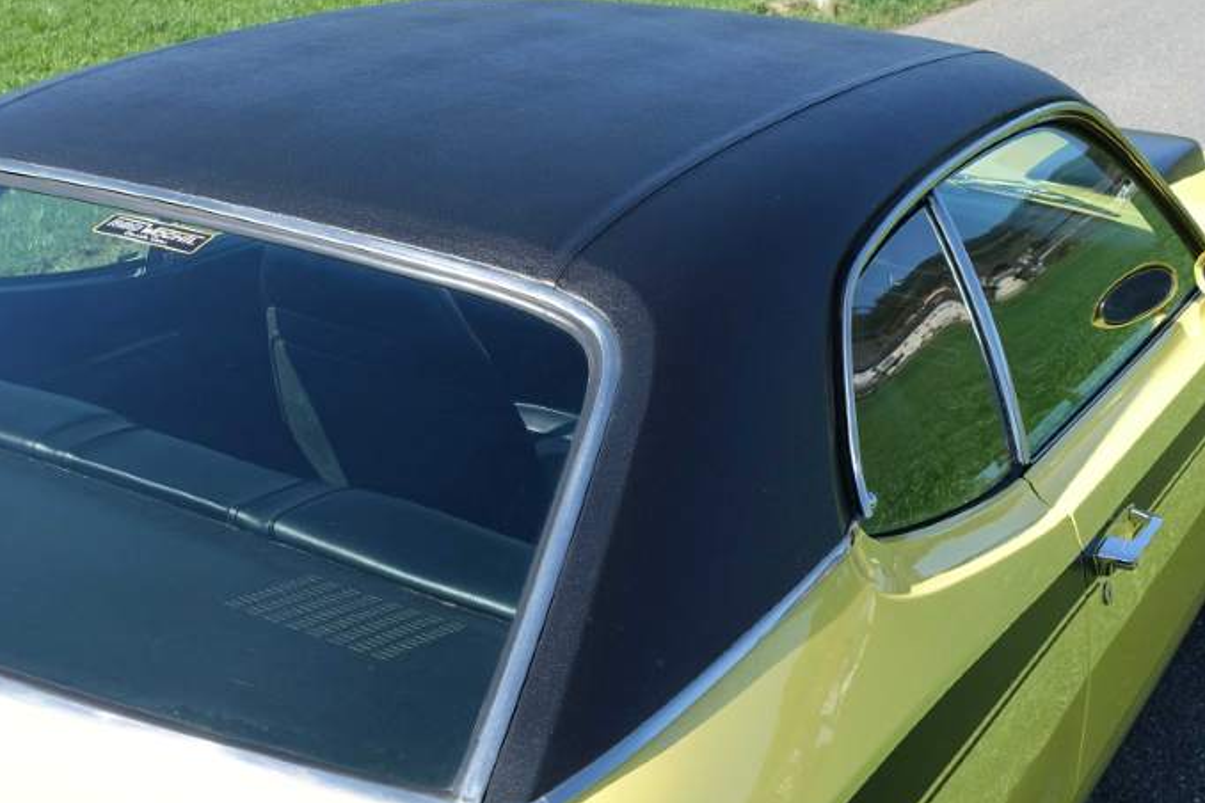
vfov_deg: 26.4
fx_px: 1707
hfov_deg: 38.8
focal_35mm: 51
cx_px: 524
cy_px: 336
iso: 125
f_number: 4
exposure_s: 1/640
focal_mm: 10.89
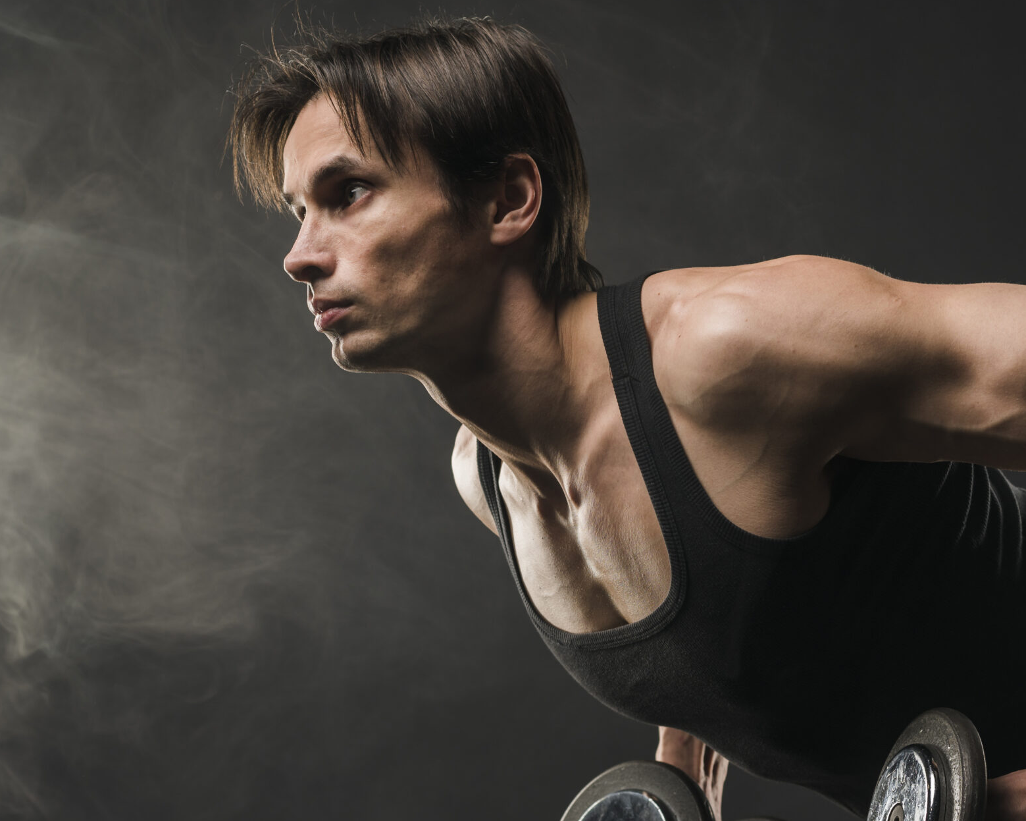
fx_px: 2338
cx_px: 581
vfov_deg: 19.9
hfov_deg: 24.7
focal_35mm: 77
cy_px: 530
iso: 100
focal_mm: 50
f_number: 5
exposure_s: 1/125
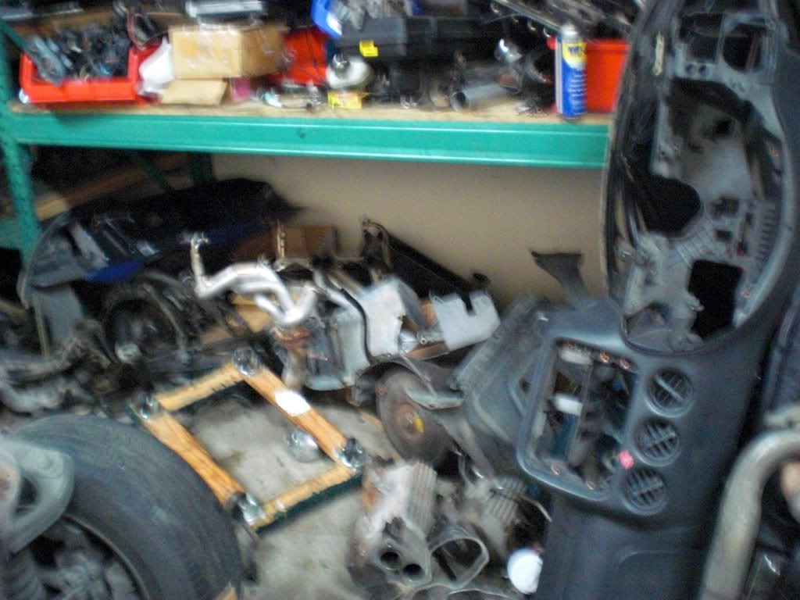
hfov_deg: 49.0
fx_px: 878
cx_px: 400
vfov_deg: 37.7
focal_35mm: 38
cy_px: 300
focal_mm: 6.3
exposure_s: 1/15
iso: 800
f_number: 3.1
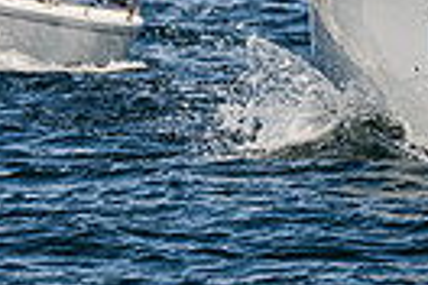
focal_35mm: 1739
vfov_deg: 0.8
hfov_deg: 1.2
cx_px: 372
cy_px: -335
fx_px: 20673
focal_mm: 290
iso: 320
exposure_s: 1/5000
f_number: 5.3
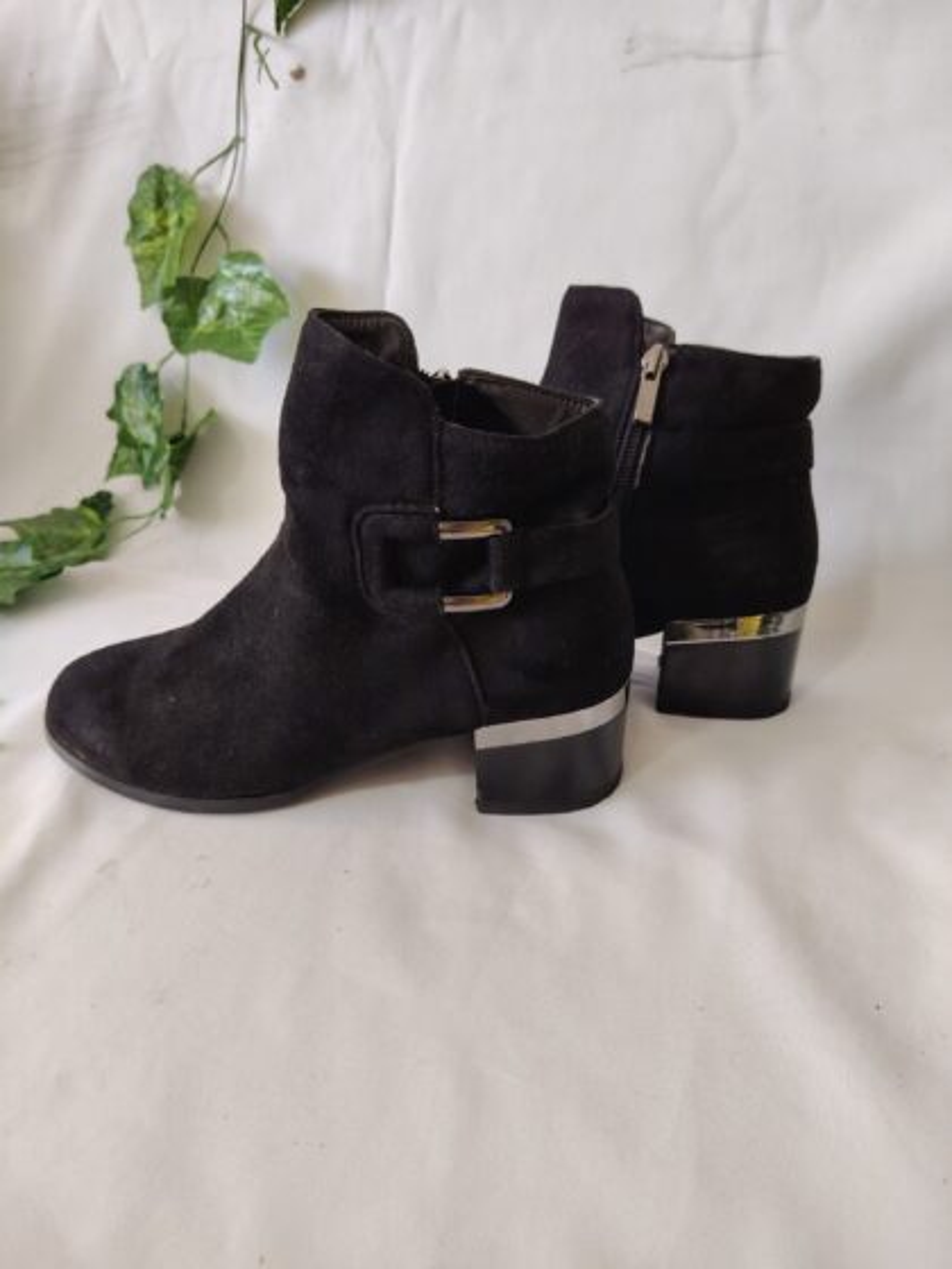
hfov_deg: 56.8
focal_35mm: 24
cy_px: 634
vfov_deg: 71.6
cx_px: 476
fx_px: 880
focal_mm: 5.25
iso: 400
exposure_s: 1/33.3
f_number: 1.75
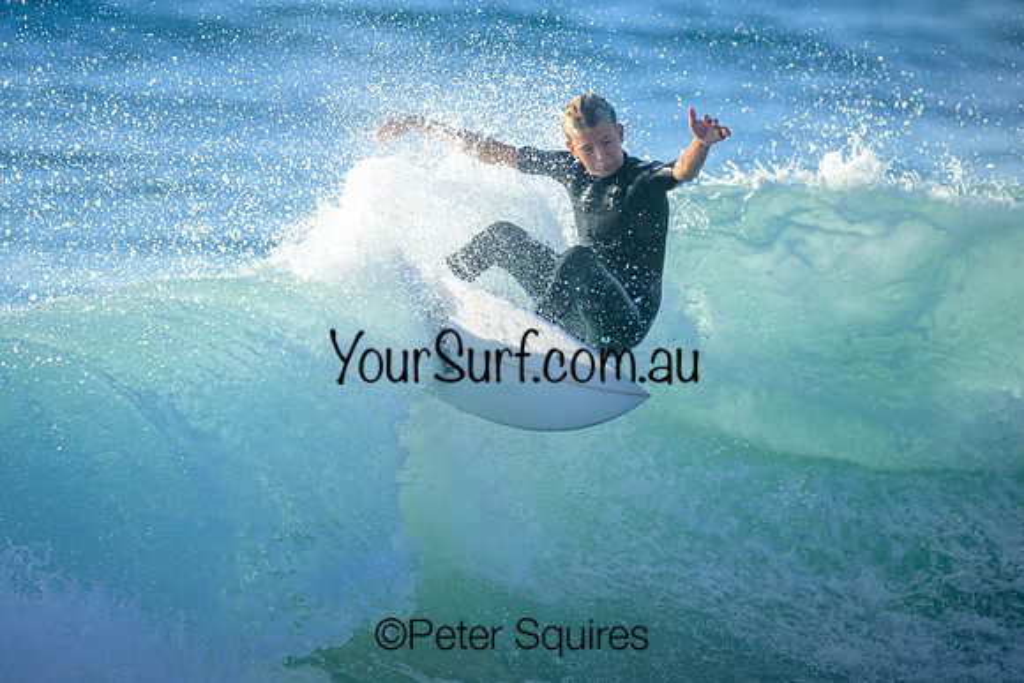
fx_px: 26837
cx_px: 420
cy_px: 280
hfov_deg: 2.2
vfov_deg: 1.5
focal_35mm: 943
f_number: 6.3
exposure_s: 1/2500
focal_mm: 800
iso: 500
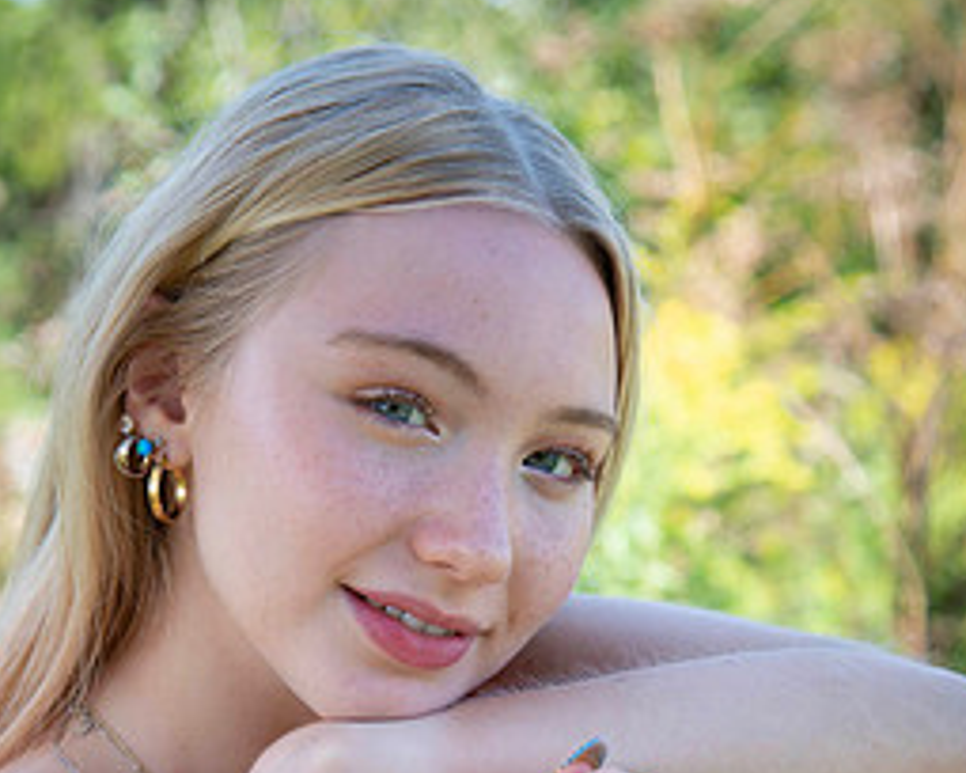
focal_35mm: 136
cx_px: 470
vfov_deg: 11.3
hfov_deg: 14.2
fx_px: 3888
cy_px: 731
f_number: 5.6
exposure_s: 1/320
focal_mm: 82
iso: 160
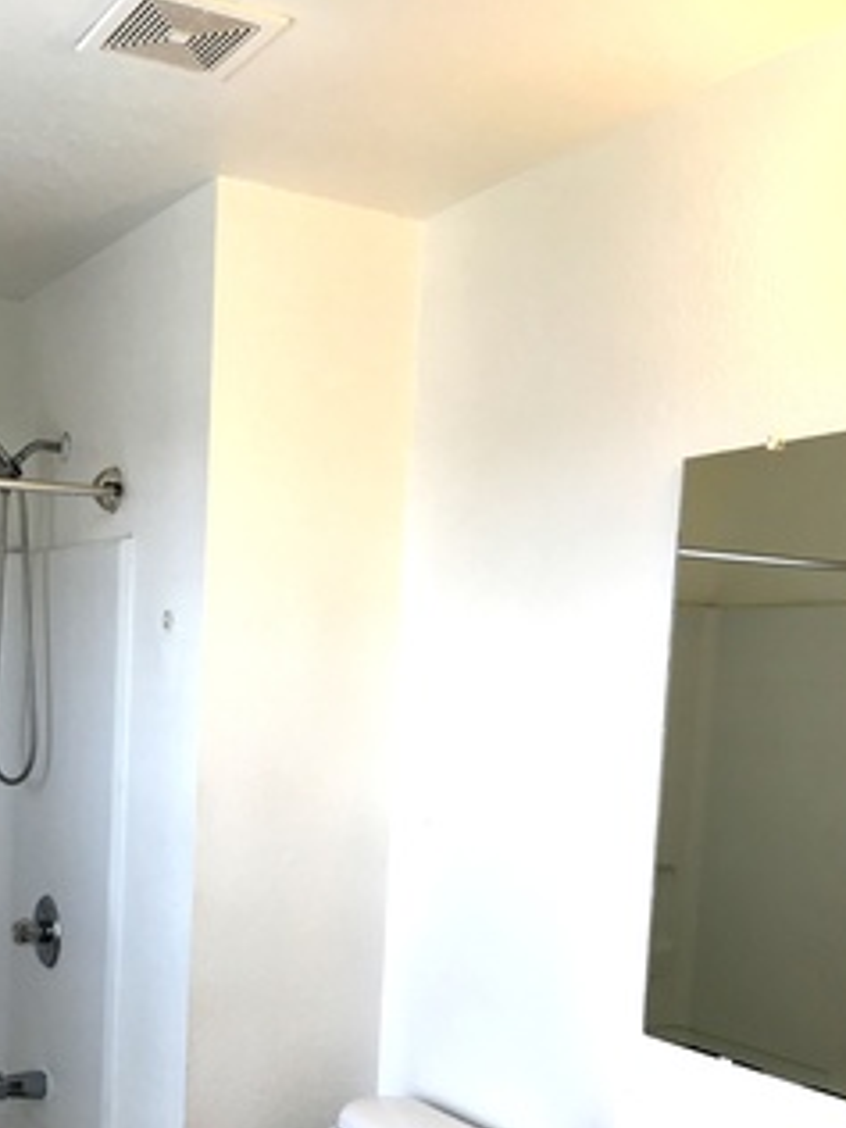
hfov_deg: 32.4
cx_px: 228
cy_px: 846
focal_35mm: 44
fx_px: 1434
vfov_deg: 41.7
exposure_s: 1/40
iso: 25
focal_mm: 4.15
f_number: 2.2
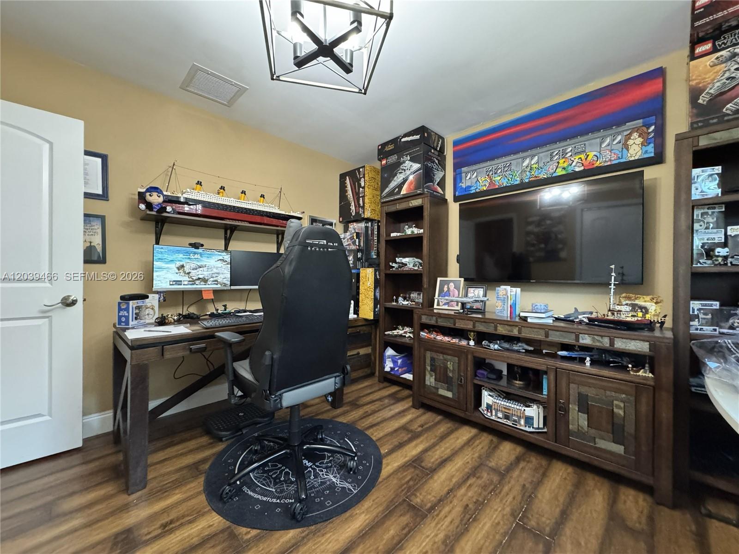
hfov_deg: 102.1
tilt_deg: -0.3
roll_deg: -0.4
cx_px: 370
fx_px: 299
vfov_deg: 85.7
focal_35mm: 14
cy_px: 277
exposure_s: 1/60
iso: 1000
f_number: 2.2
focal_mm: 2.22
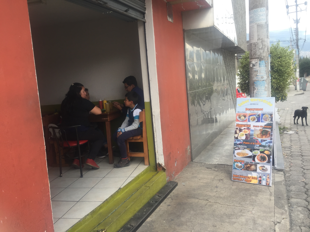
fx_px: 260
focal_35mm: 29
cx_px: 155
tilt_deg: -5.3
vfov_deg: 48.2
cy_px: 116
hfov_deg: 61.7
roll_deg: +4.3
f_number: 2.2
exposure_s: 1/314
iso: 32
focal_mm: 4.15
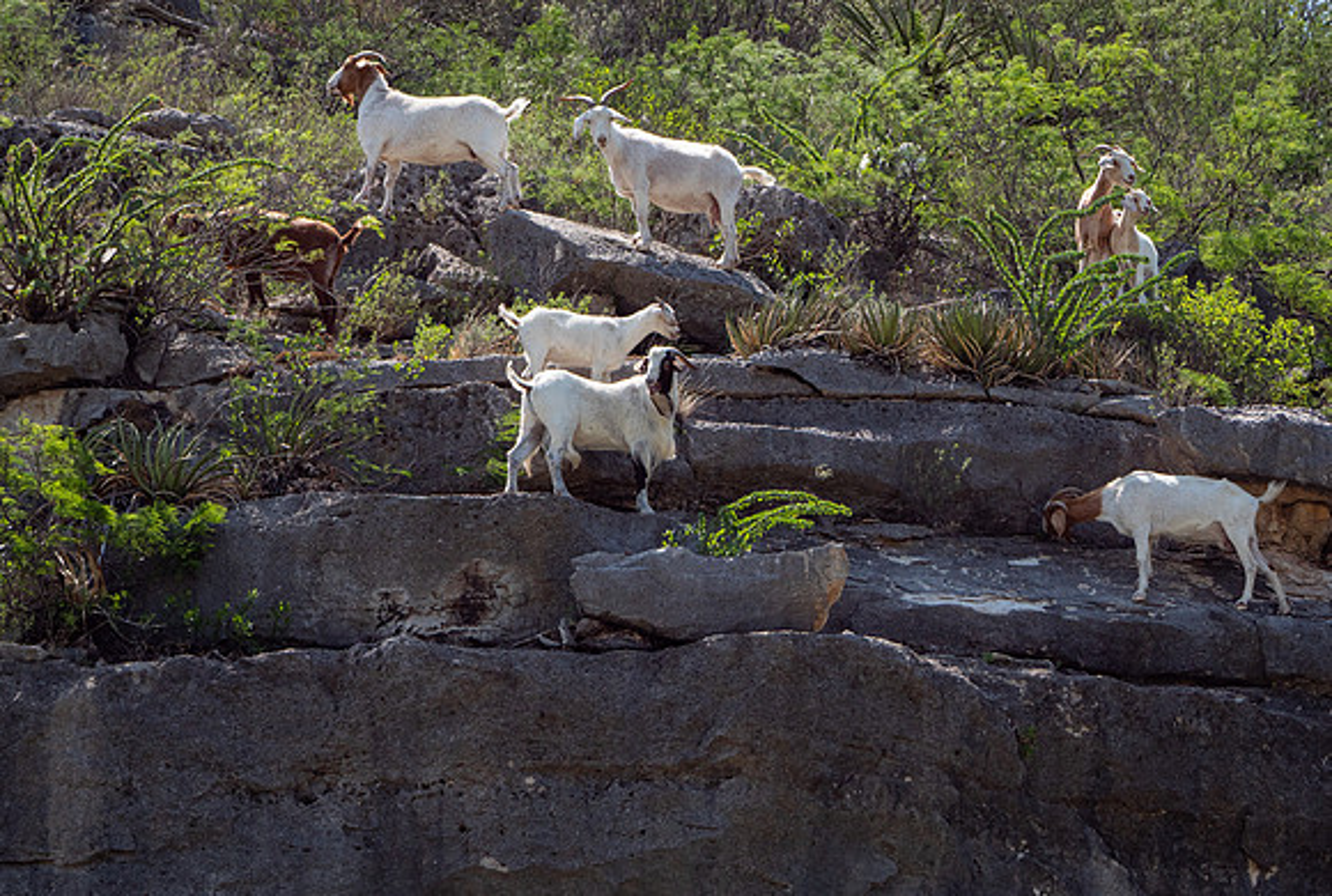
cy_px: 368
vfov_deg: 4.3
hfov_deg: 6.4
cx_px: 888
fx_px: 11921
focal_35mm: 321
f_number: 5
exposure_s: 1/1600
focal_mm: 116
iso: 200
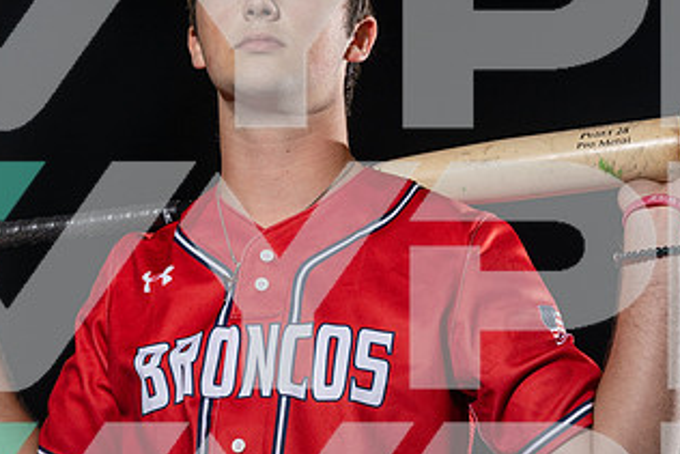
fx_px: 1909
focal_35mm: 101
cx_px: 368
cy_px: 276
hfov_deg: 20.2
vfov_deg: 13.6
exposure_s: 1/125
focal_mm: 55
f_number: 8
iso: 200
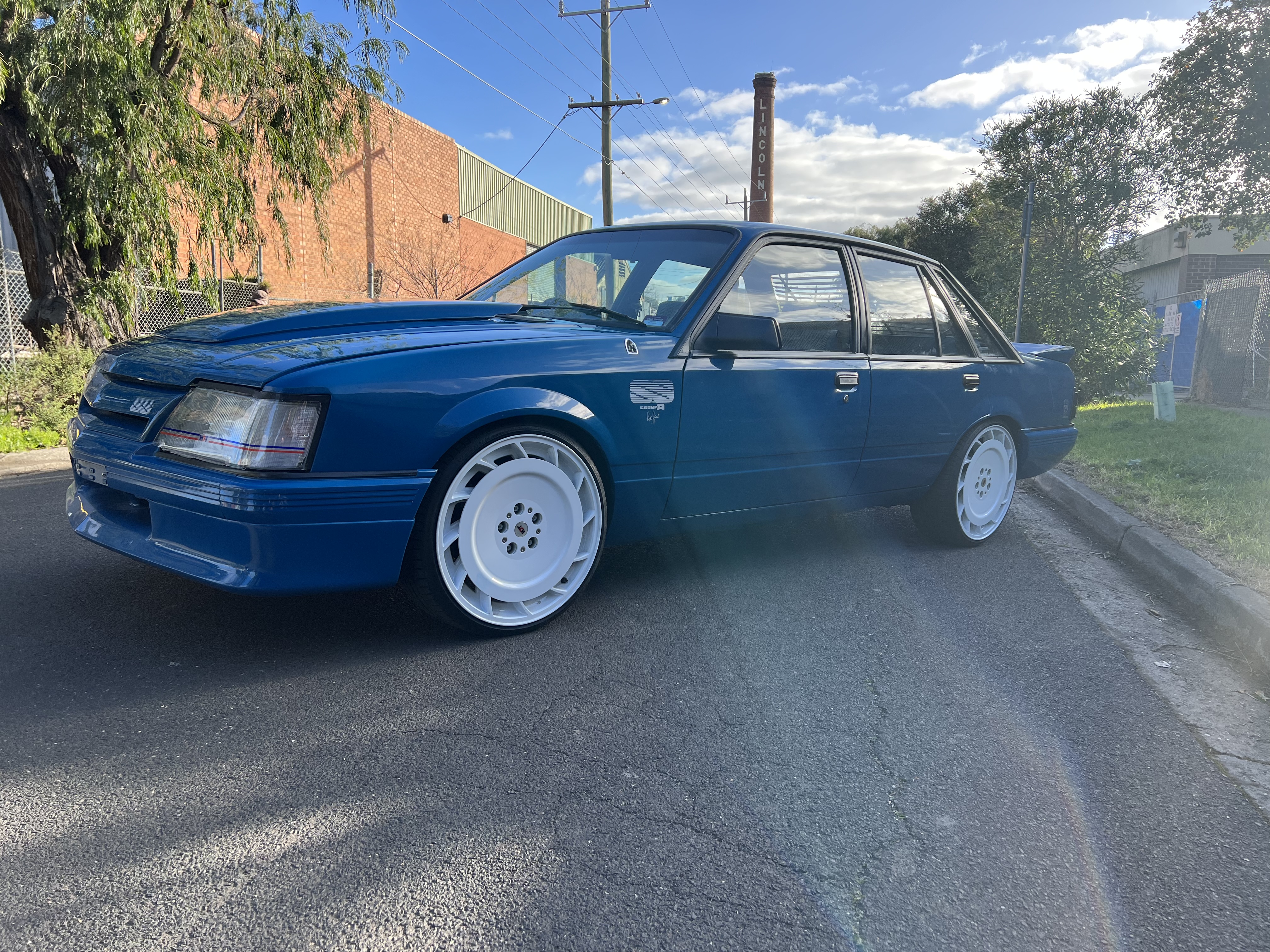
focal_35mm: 26
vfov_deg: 53.1
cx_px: 635
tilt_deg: -8.7
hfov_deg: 67.3
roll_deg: +0.0
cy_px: 476
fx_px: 954
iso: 50
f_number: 1.5
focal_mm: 5.7
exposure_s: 1/1079
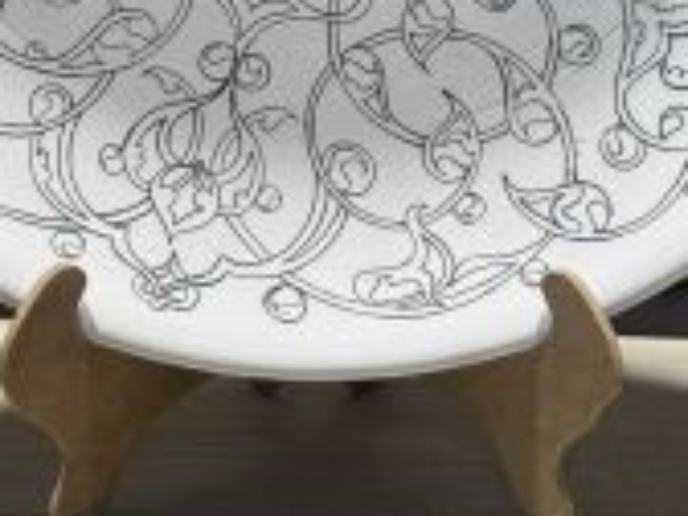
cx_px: 311
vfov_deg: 10.3
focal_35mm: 137
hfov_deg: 14.4
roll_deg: -0.2
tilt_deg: -10.7
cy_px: -381
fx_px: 2723
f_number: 1.78
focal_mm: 6.76
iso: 64
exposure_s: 1/351
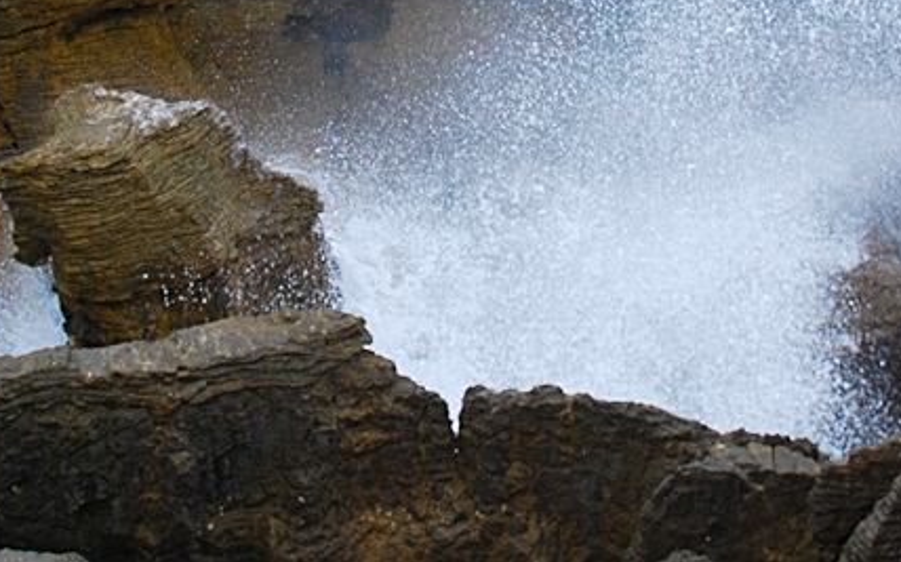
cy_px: 0
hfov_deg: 32.5
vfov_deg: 20.0
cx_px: 408
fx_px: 1546
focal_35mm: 63
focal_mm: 22
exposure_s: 1/250
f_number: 5.6
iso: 400
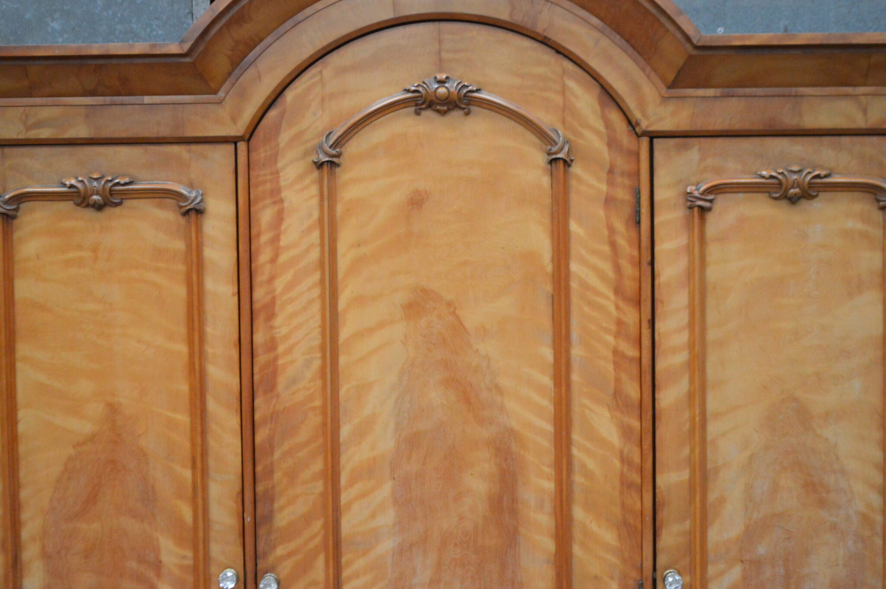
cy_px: 294
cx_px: 443
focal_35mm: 66
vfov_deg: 20.6
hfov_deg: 30.5
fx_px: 1623
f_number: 5.3
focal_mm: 44
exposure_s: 1/60
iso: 3200
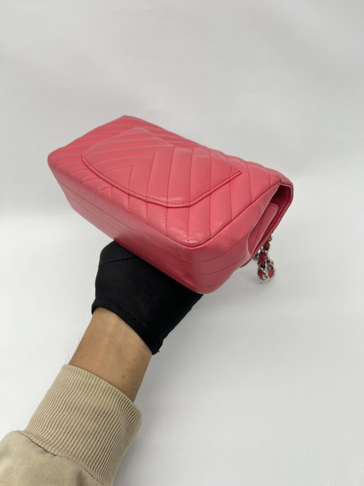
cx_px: 182
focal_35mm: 26
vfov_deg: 67.3
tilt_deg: -46.0
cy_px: 243
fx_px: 365
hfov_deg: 53.1
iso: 32
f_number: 1.5
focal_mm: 5.7
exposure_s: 1/100
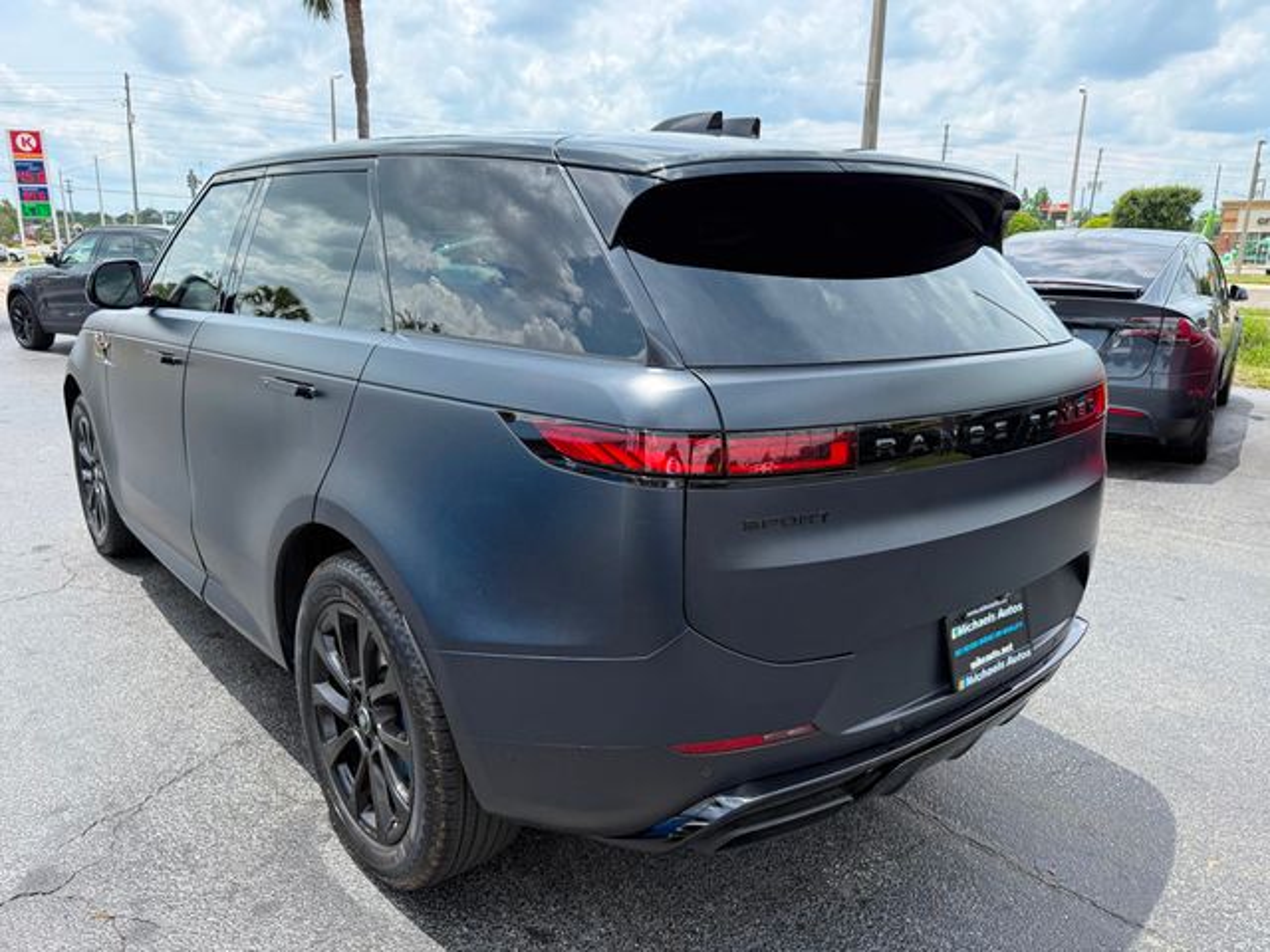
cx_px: 635
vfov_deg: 56.8
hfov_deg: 71.6
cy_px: 476
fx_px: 881
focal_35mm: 24
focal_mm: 6.76
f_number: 1.78
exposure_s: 1/2370
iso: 100
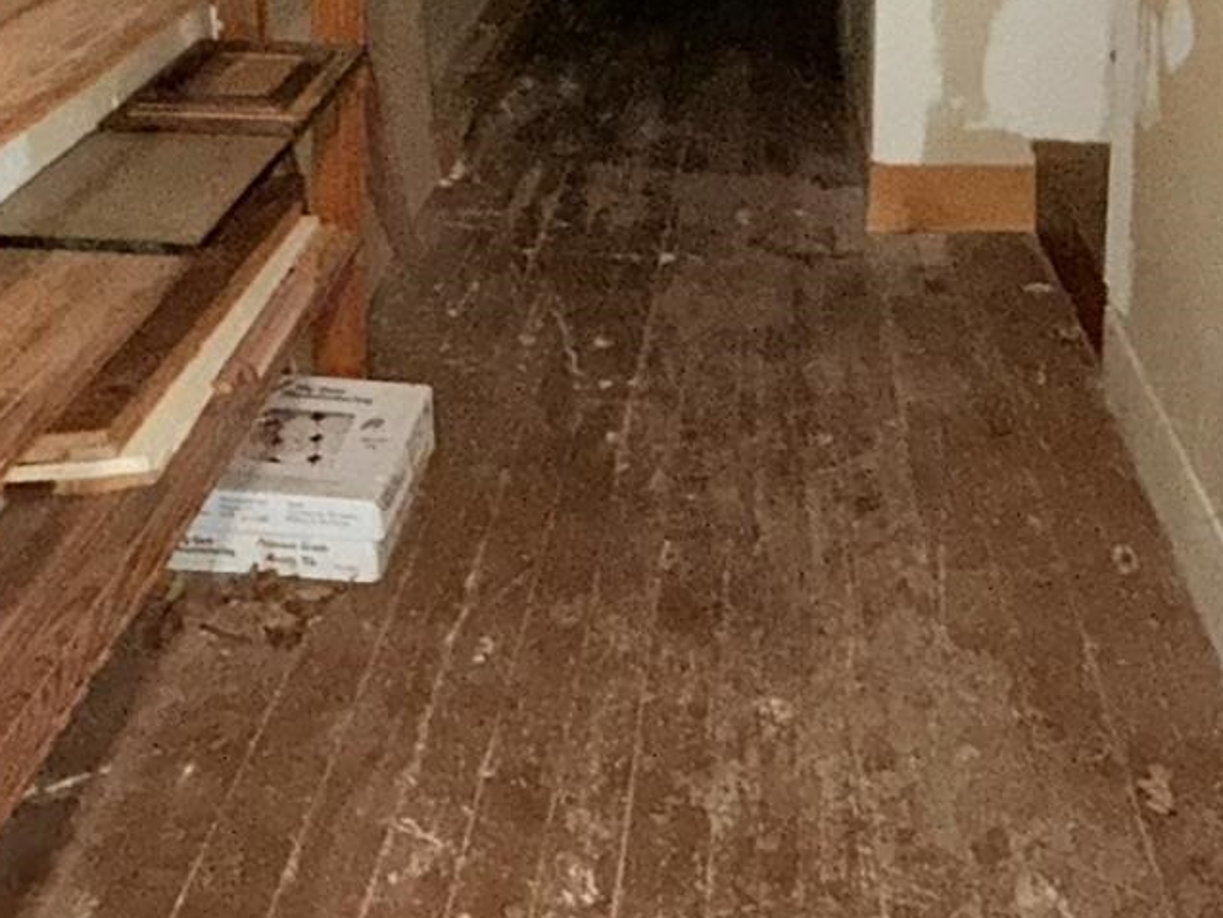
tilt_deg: -7.8
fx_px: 1590
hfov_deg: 42.0
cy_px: -196
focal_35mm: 45
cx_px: 680
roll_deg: -0.7
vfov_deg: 28.0
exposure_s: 1/50
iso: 400
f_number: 2.2
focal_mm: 2.22
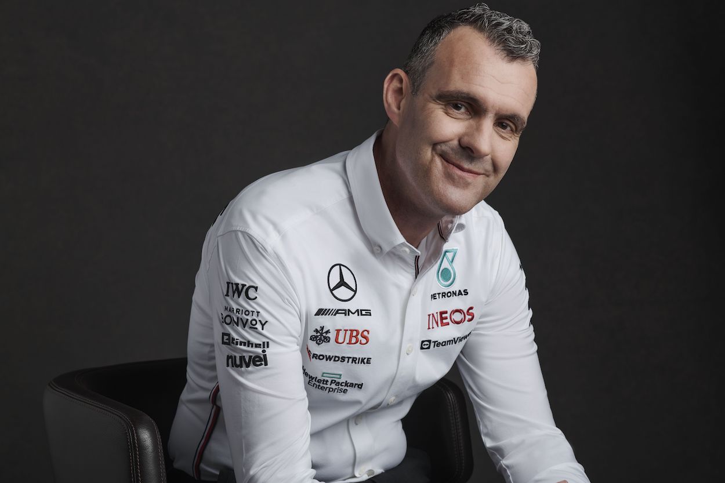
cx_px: 362
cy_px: 242
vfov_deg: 16.1
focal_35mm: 85
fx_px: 1711
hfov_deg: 23.9
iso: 250
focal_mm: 85
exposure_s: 1/250
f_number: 9
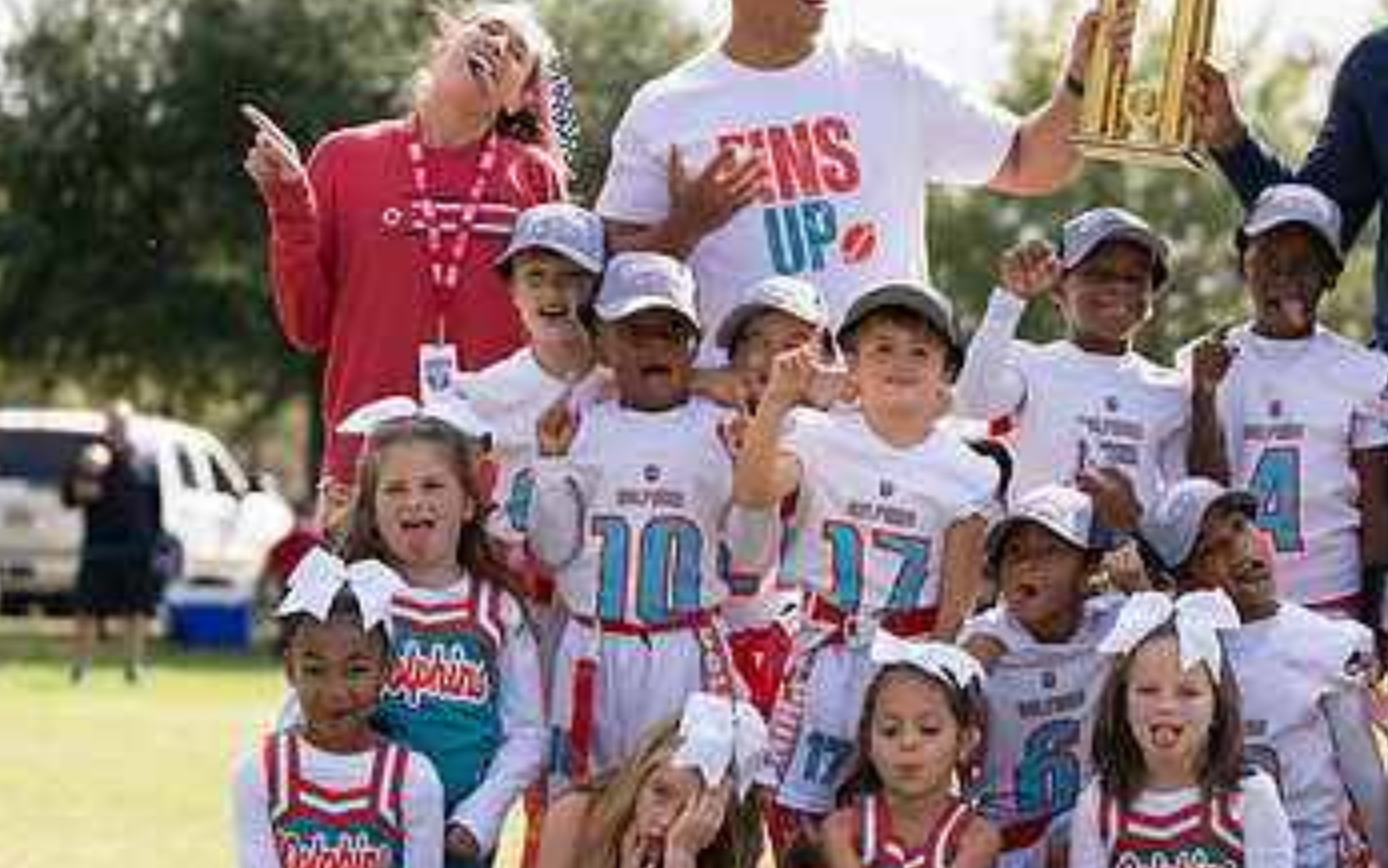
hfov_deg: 12.5
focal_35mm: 167
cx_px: 1098
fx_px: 6318
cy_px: 521
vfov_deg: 7.9
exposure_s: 1/1000
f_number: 3.2
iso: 100
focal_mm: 91
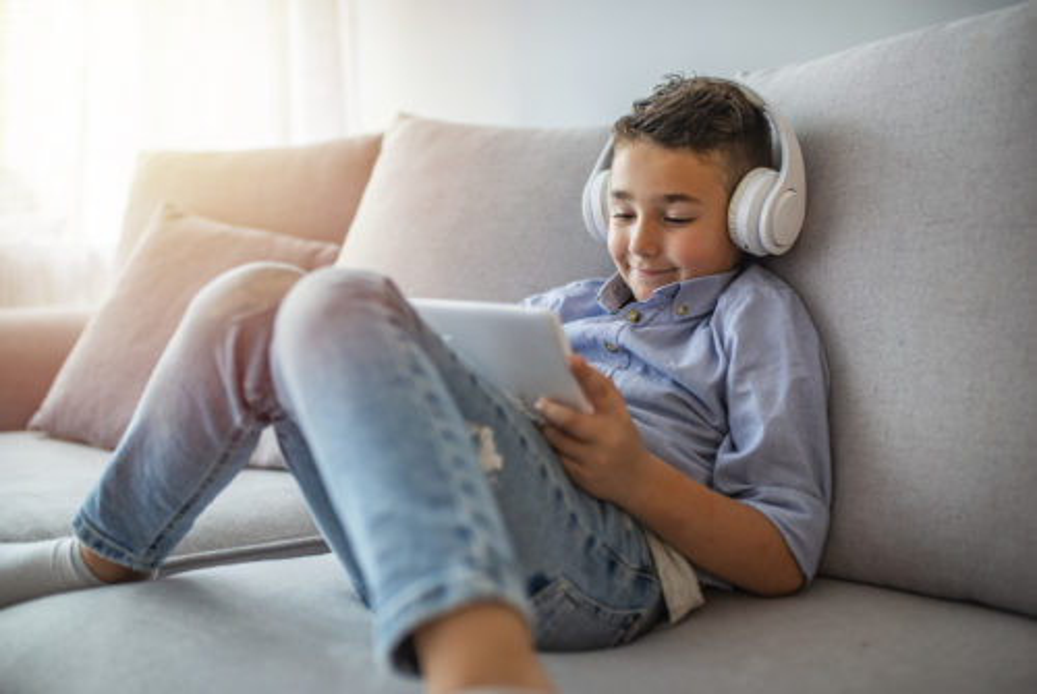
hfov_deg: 54.4
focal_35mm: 35
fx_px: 1010
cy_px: 347
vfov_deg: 38.0
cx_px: 518
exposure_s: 1/250
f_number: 2
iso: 200
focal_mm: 35
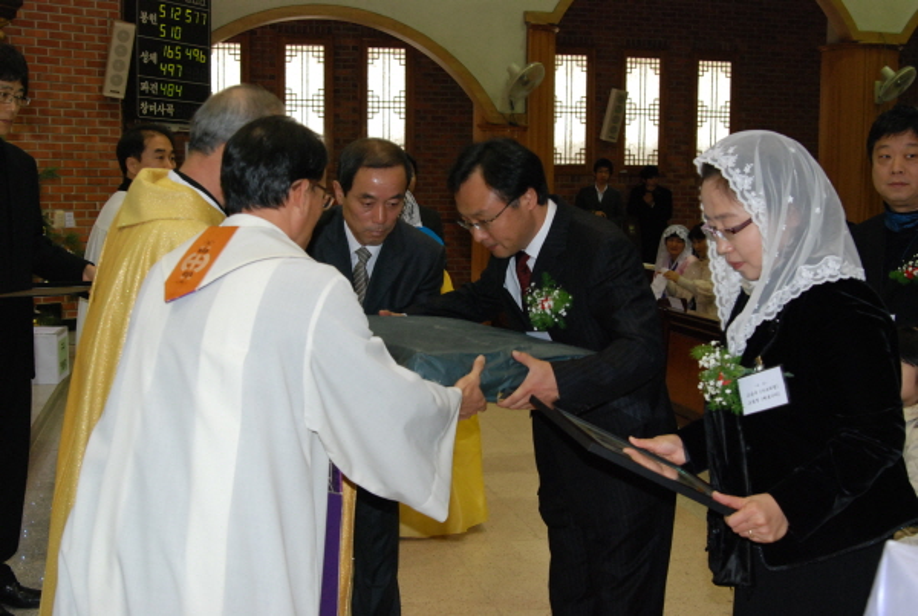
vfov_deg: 28.2
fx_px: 1227
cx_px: 459
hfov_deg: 41.0
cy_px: 308
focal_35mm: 48
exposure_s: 1/60
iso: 800
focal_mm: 32
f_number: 5
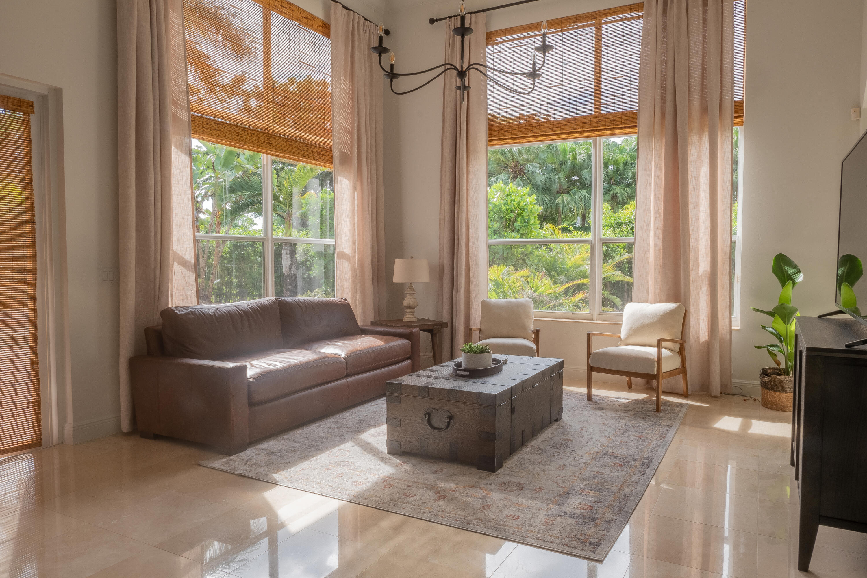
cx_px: 434
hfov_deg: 73.7
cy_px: 289
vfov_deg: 53.1
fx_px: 578
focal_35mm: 24
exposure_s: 1/12
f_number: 22
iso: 200
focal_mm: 16
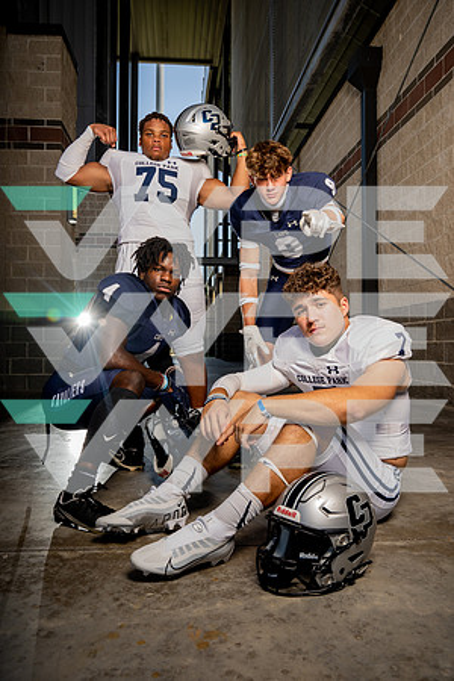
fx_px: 567
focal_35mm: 30
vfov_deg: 61.9
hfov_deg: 43.6
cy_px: 340
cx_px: 227
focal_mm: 30
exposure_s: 1/250
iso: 80
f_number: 6.3
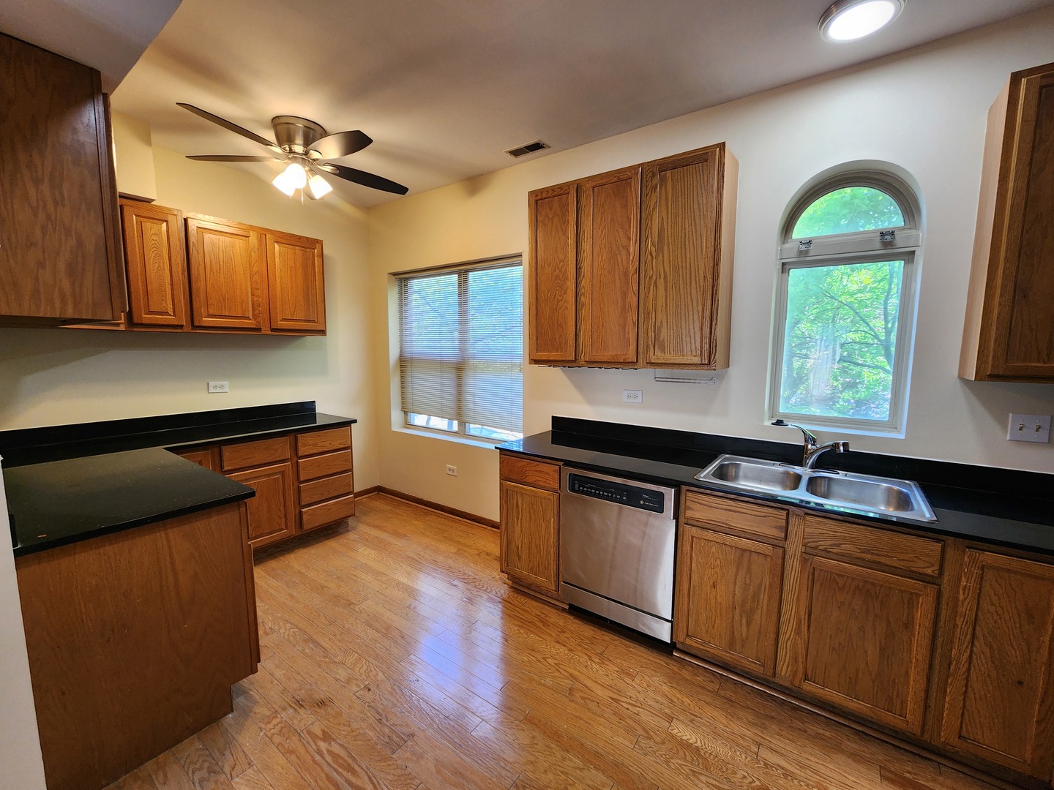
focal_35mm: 13
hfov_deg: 106.2
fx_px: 396
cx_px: 527
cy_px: 395
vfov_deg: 89.9
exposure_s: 1/60
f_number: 2.2
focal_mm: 2.2
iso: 160
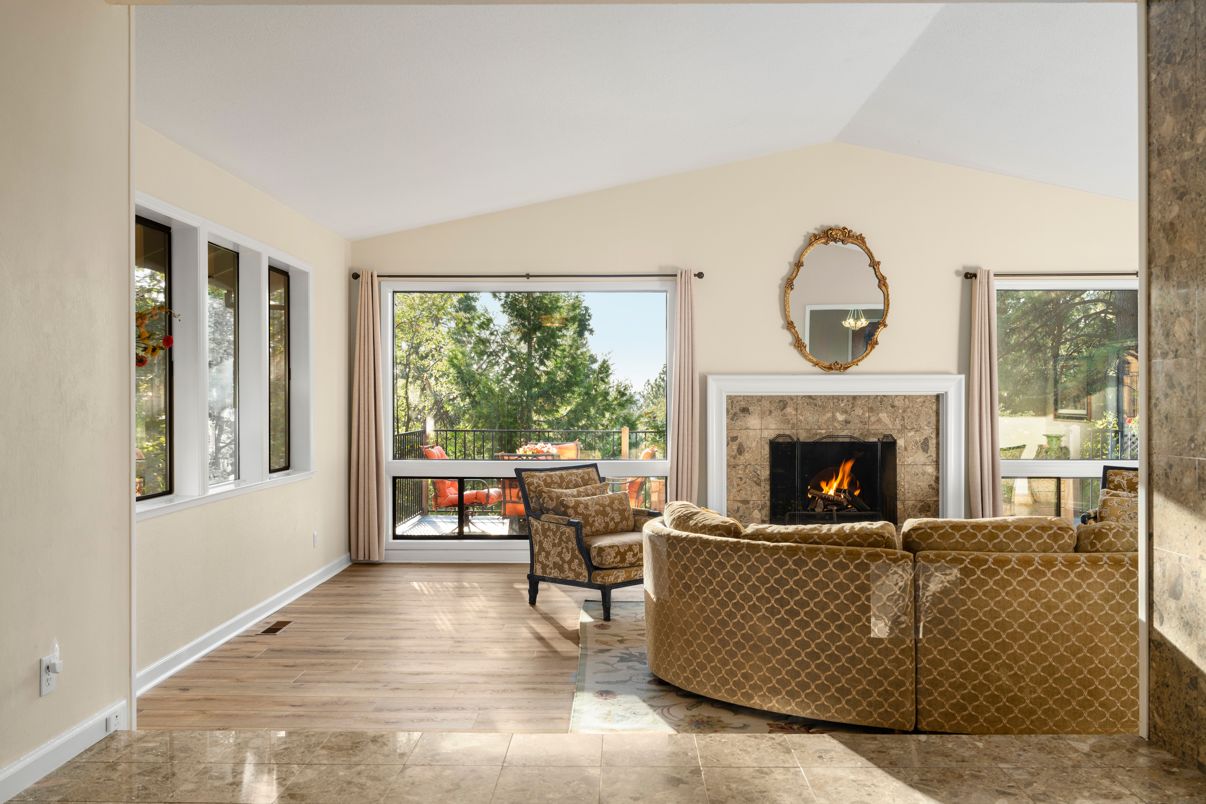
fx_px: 1005
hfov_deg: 61.9
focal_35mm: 30
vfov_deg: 43.6
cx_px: 603
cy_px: 402
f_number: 5
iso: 320
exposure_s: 1/10
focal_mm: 30
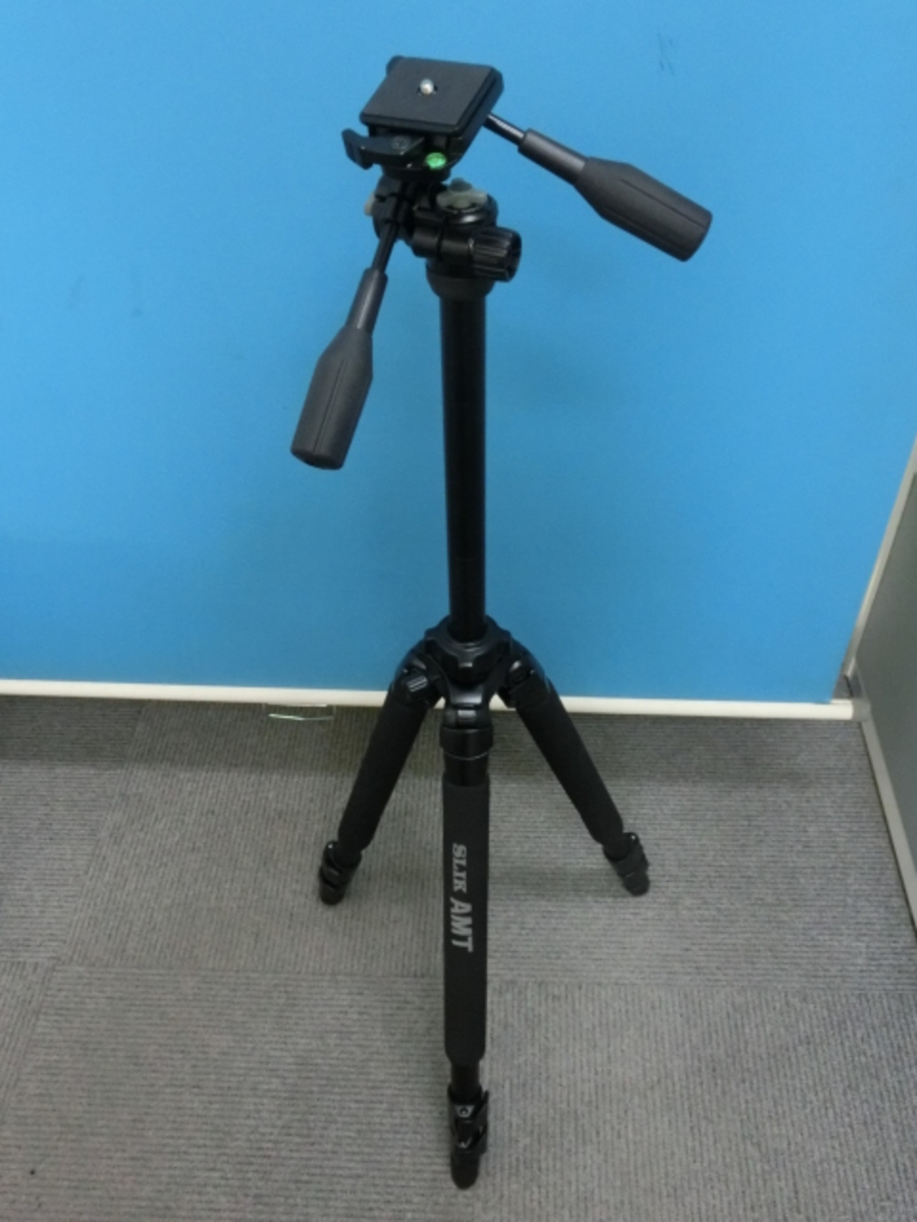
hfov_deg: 46.8
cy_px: 611
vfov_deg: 60.0
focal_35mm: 30
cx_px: 458
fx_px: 1060
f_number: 3.5
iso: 800
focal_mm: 5.36
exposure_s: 1/50
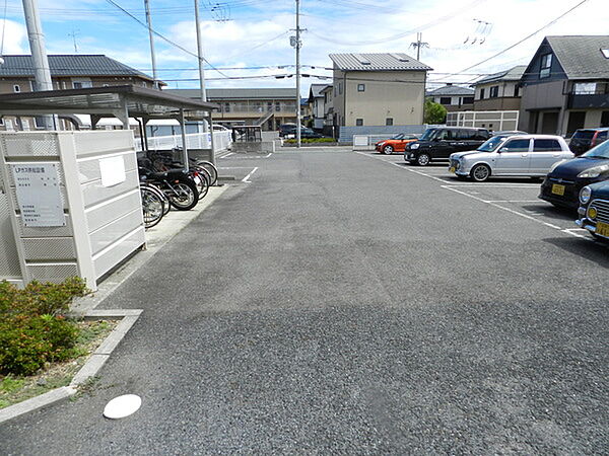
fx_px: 405
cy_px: 228
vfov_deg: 58.9
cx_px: 304
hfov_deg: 73.9
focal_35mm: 23
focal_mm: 4
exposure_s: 1/800
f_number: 4
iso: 160
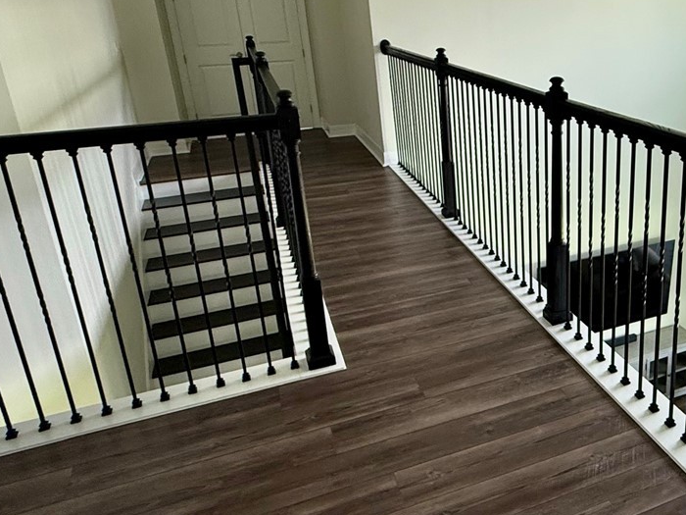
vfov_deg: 44.0
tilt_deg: -19.5
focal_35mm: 32
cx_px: 557
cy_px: 214
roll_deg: +0.3
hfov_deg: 52.8
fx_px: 634
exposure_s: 1/99
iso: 250
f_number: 2.2
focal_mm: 2.22
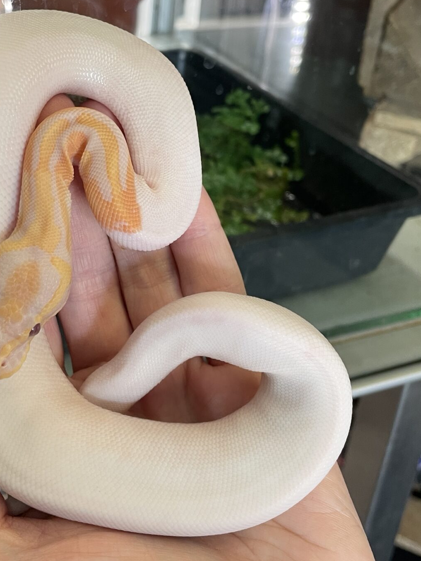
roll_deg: -2.3
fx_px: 794
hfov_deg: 29.2
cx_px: 107
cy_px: 212
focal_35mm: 49
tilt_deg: -28.5
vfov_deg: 38.7
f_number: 1.6
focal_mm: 4.2
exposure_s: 1/50
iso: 80
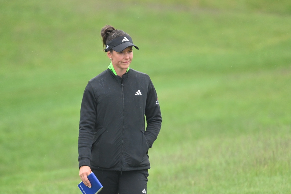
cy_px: 97
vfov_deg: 2.3
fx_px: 4850
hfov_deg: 3.4
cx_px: 146
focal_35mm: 600
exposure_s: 1/3200
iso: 4500
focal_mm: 400
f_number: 5.6
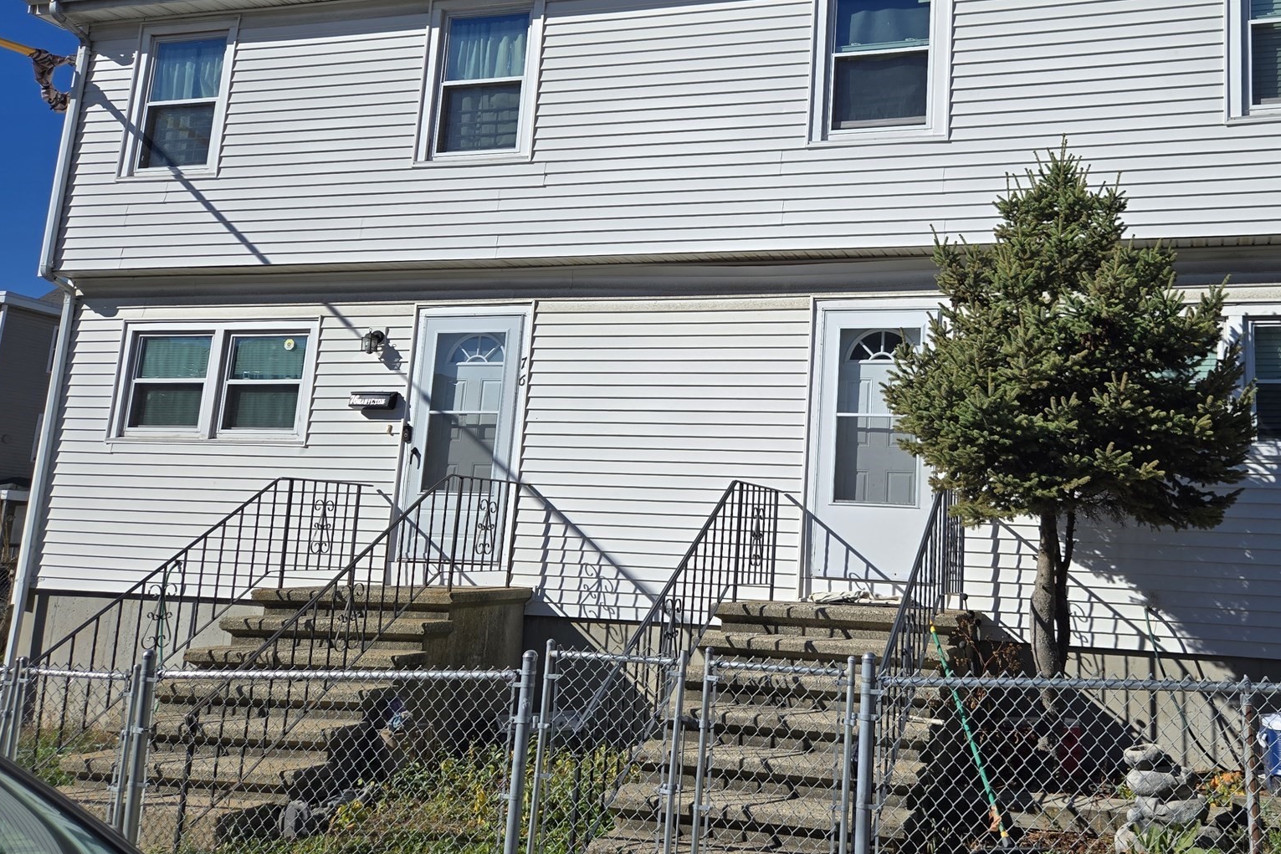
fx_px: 1139
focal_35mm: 32
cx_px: 849
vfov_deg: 40.8
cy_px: 321
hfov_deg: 57.5
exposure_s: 1/3399
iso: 25
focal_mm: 5.4
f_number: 1.8
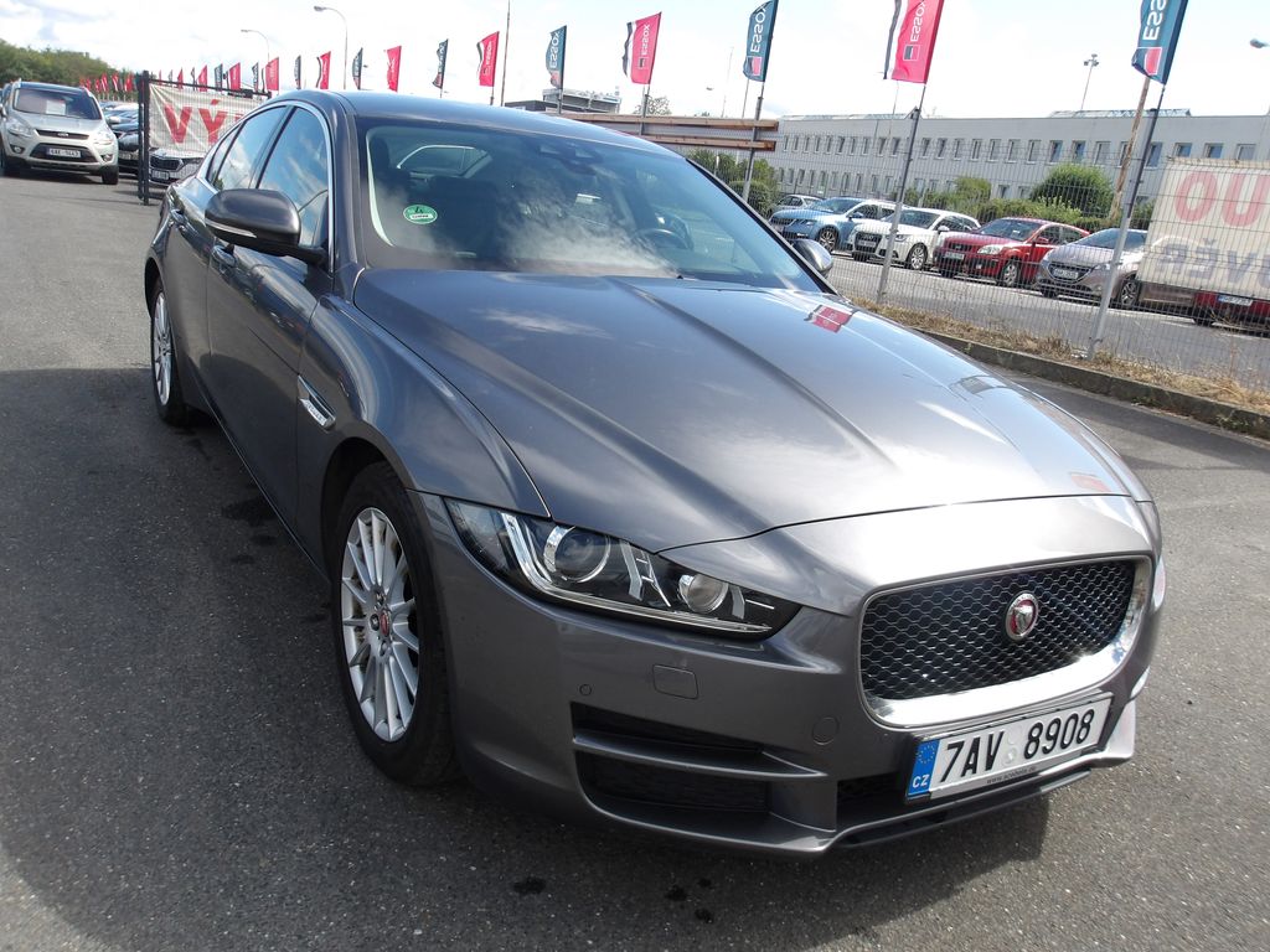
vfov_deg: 51.4
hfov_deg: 65.3
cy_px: 476
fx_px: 991
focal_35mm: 27
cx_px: 635
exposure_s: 1/769
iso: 100
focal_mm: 4.9
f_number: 3
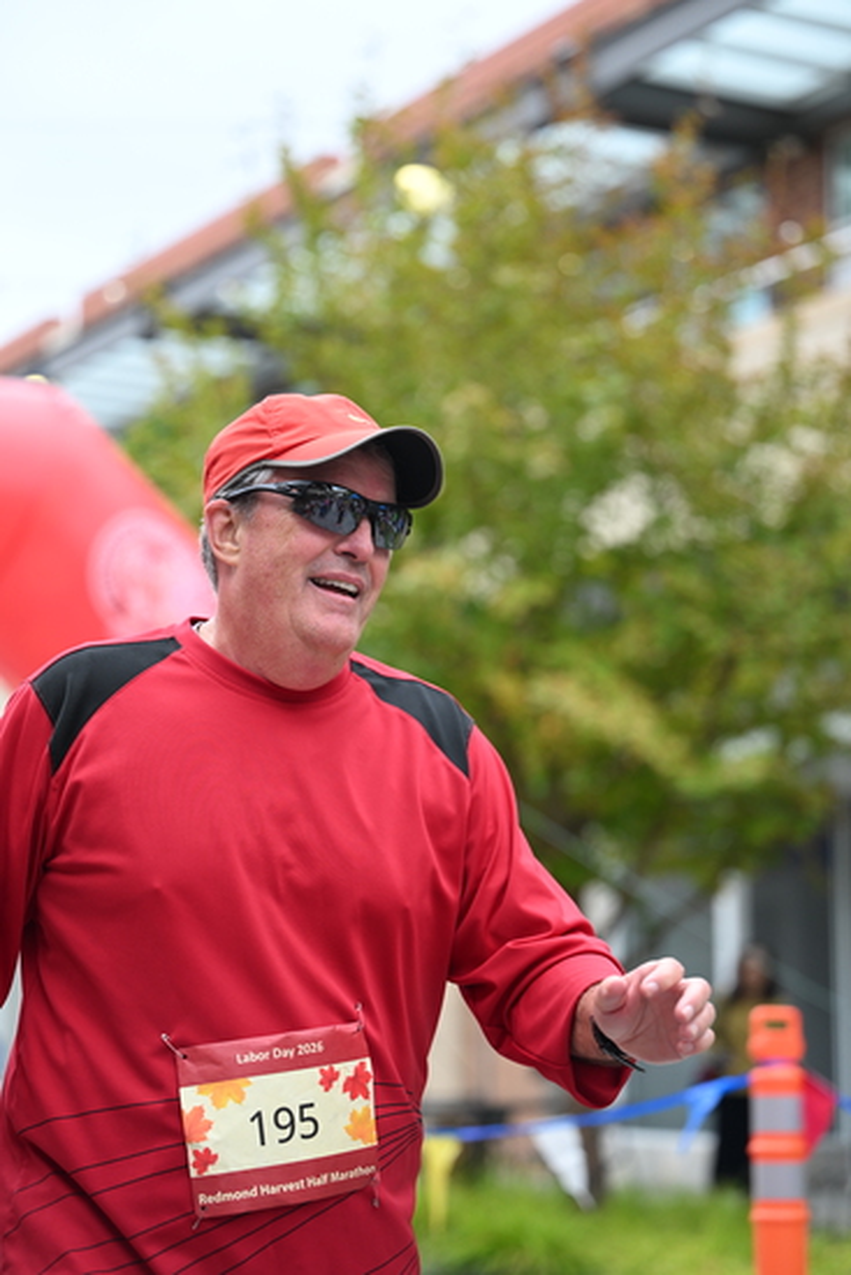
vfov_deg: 23.9
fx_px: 3012
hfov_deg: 16.1
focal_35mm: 85
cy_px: 638
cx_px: 426
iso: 640
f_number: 2.8
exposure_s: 1/1250
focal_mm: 85
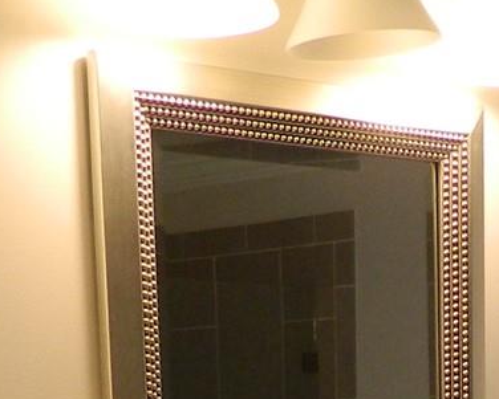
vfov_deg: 10.3
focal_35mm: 133
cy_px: 904
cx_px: 407
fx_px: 1965
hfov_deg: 14.4
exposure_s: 1/30
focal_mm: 4.5
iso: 110
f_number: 3.1
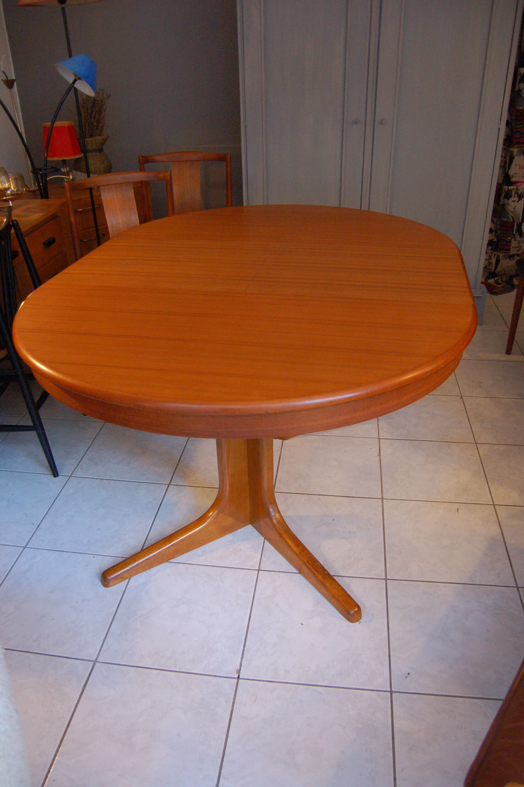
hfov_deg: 47.8
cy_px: 394
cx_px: 262
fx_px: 591
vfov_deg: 67.4
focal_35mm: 27
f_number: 3.5
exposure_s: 1/40
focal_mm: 18
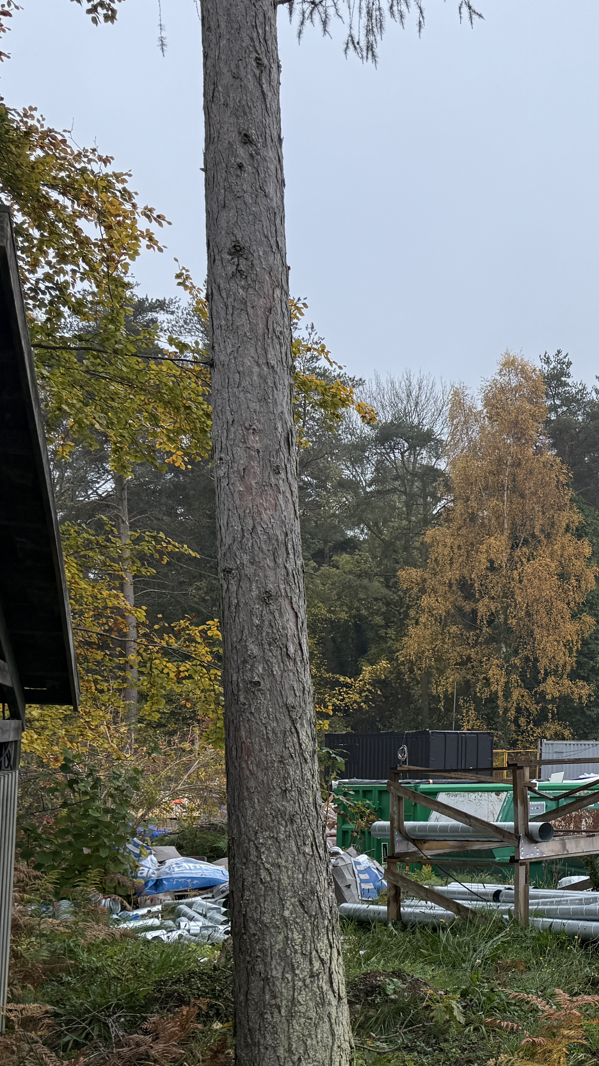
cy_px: 665
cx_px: 898
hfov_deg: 21.7
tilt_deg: +3.1
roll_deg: -0.8
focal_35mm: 46
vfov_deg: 44.2
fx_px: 1299
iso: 80
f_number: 1.78
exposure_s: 1/1005
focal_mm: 6.76
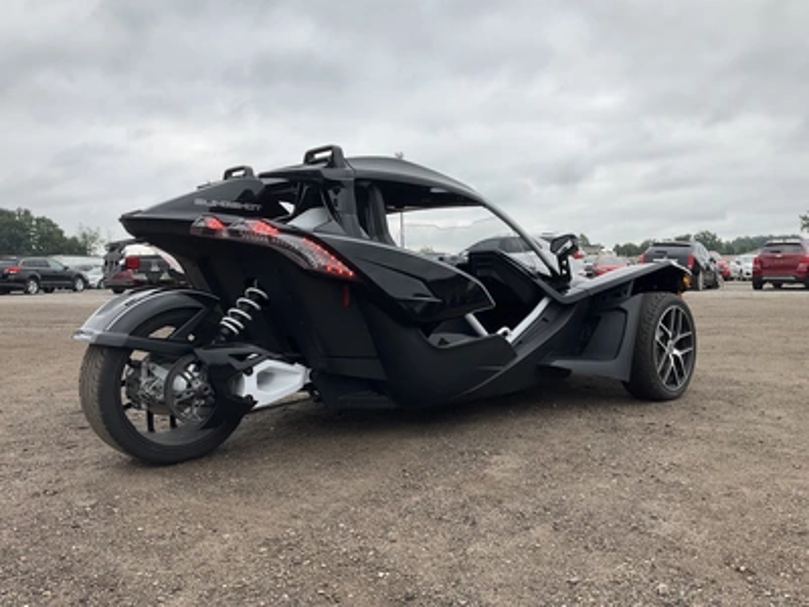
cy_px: 304
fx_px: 678
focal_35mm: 29
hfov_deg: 61.7
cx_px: 404
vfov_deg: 48.2
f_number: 1.8
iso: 25
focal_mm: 3
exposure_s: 1/650
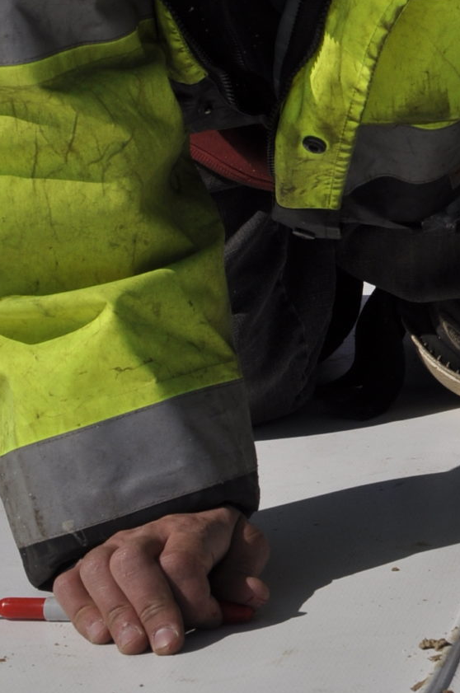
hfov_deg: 9.8
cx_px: 569
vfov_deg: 14.9
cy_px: 176
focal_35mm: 137
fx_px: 2634
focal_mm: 30
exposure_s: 1/1000
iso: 200
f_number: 13
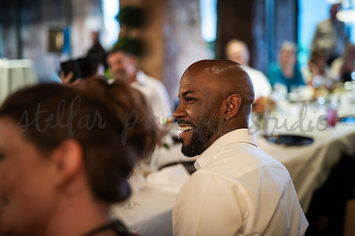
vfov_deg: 27.0
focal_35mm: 50
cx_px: 178
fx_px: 493
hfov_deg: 39.6
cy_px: 118
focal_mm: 50
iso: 2500
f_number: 1.4
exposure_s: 1/125
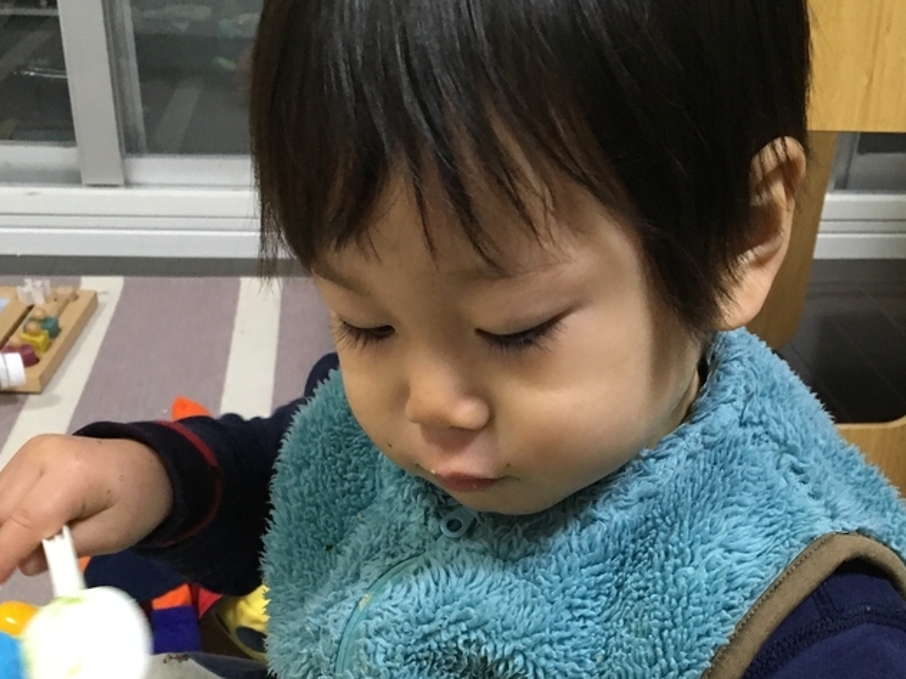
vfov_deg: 29.3
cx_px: 466
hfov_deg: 40.4
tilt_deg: -36.2
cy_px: 642
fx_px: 1230
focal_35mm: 47
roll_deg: -1.8
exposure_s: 1/30
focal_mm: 4.15
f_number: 2.2
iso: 160
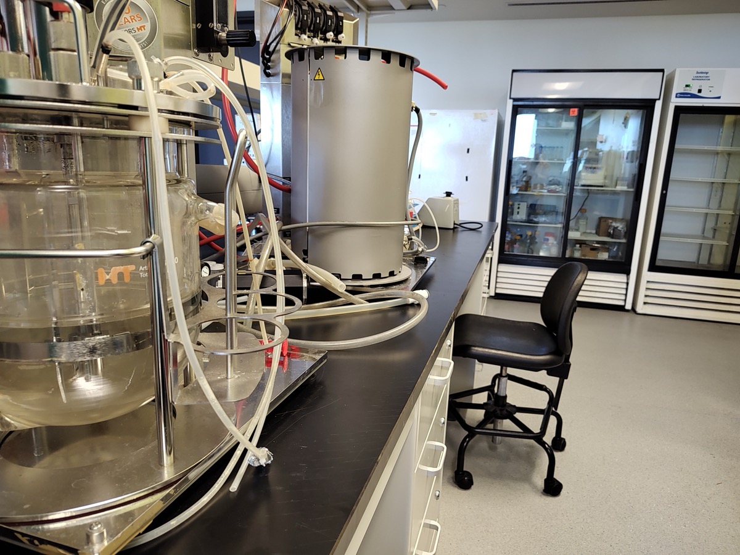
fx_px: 492
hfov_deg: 73.9
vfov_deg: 58.9
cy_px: 278
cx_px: 370
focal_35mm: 23
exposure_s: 1/60
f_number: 1.8
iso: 456
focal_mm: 5.56
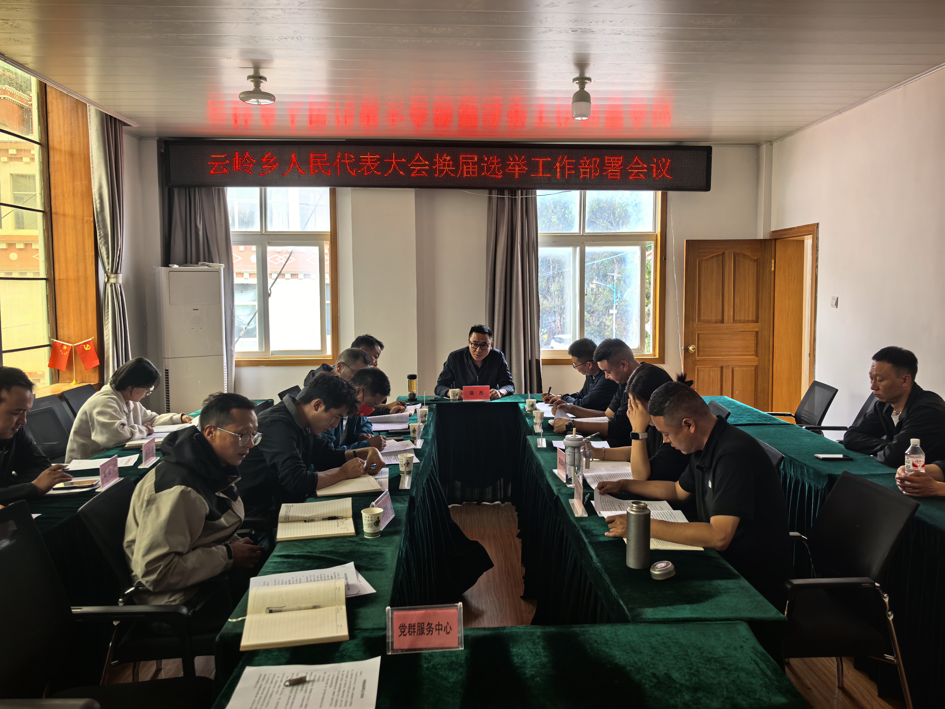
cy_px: 354
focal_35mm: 27
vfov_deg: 51.4
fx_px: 737
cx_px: 472
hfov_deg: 65.3
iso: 160
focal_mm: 6.98
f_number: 2
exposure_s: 1/100
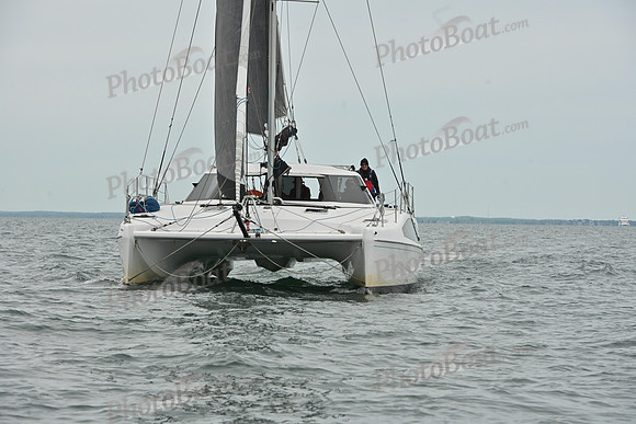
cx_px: 318
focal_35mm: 155
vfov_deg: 8.9
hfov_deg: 13.2
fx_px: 2739
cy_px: 212
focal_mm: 155
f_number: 9
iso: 320
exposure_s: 1/1250
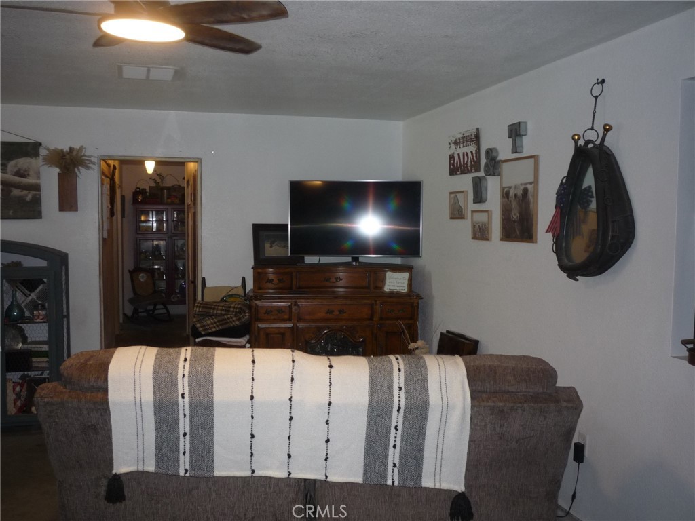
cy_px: 260
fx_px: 642
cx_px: 348
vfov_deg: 44.2
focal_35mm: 32
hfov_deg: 56.8
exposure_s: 1/30
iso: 125
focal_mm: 5.2
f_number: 3.3
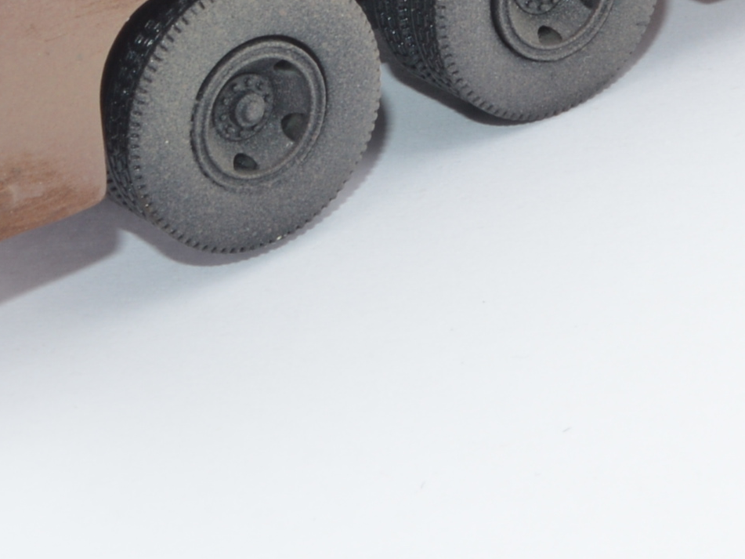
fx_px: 4267
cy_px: -565
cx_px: 1155
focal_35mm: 198
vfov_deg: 7.2
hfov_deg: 9.7
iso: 100
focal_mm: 29
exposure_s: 1/8
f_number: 29
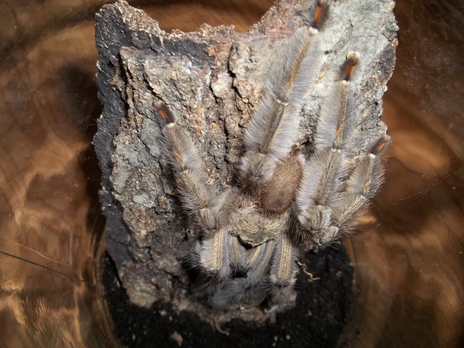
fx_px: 442
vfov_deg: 42.9
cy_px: 174
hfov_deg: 55.4
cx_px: 232
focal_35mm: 33
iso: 64
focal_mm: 5.9
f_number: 3.3
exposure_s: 1/30
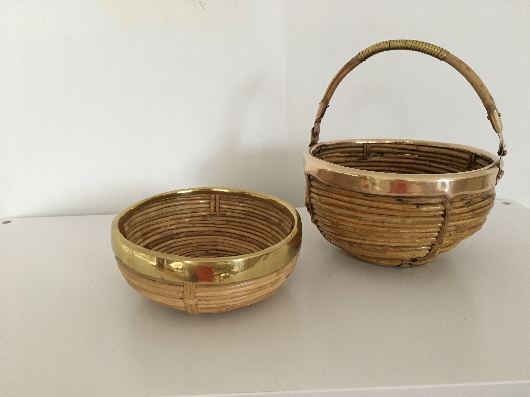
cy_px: 198
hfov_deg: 61.7
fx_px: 444
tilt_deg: -17.3
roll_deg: +2.2
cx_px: 265
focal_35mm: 29
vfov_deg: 48.2
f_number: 2.2
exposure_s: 1/24
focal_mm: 4.15
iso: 200
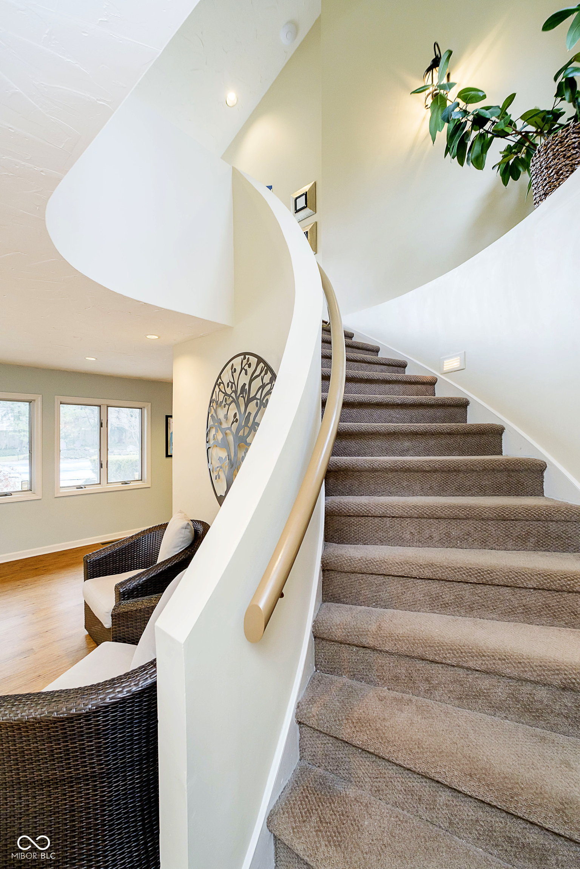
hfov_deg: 77.3
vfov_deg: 100.4
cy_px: 434
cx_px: 290
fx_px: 362
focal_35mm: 15
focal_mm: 10
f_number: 4
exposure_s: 1/10
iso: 640
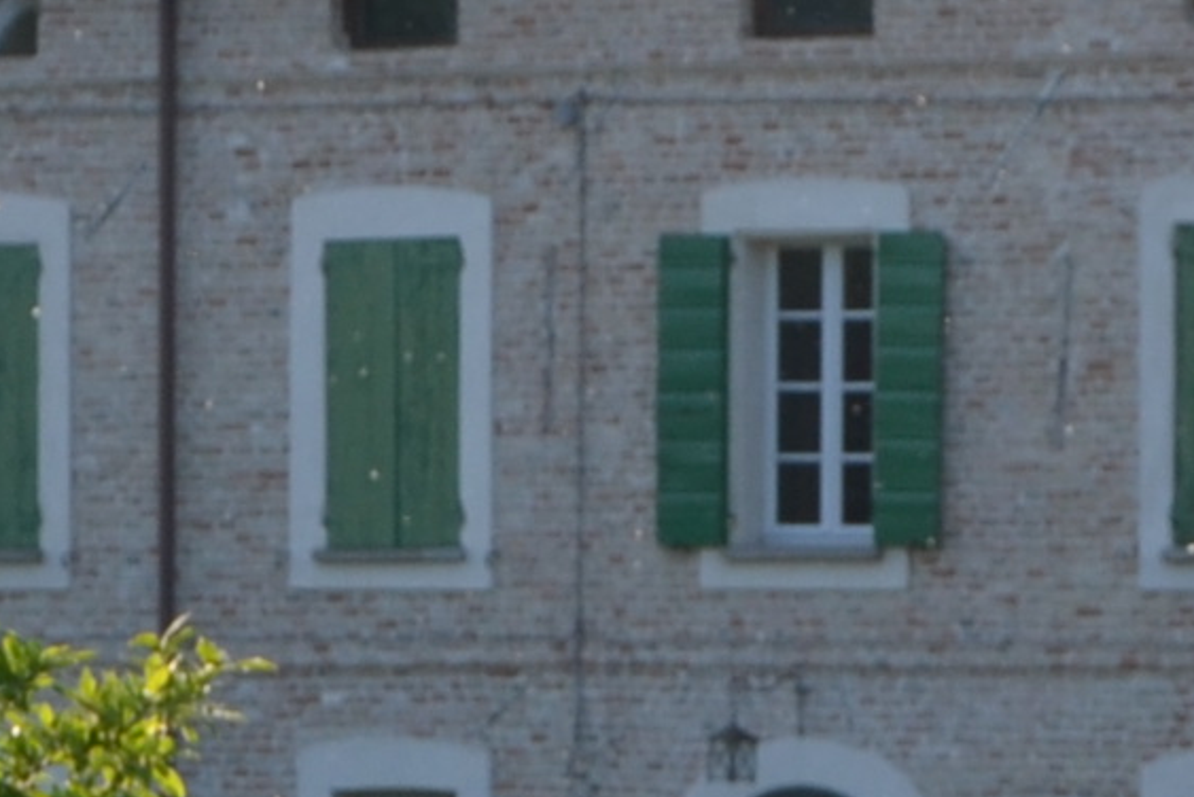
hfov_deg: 5.0
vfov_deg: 3.3
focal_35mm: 414
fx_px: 13740
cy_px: 1066
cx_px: 365
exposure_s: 1/200
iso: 100
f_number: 7.1
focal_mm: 45
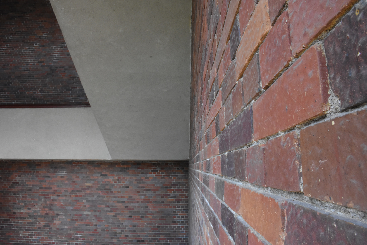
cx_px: 184
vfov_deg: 47.9
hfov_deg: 67.4
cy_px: 122
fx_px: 275
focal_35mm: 27
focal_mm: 18
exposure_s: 1/30
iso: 2200
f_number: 22
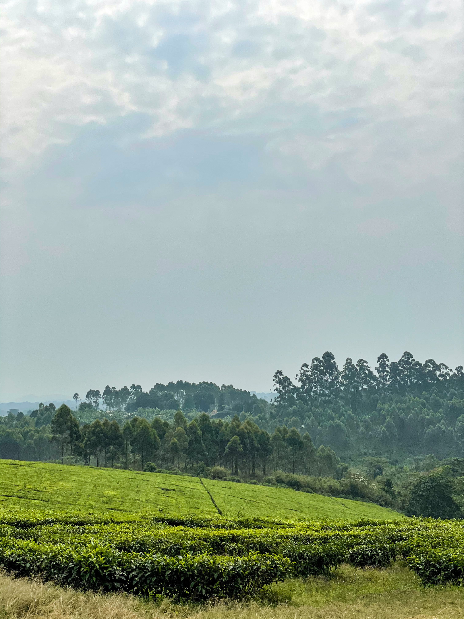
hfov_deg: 28.0
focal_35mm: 52
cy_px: 310
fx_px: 929
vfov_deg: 36.8
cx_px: 232
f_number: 2
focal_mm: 6
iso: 25
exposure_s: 1/4000
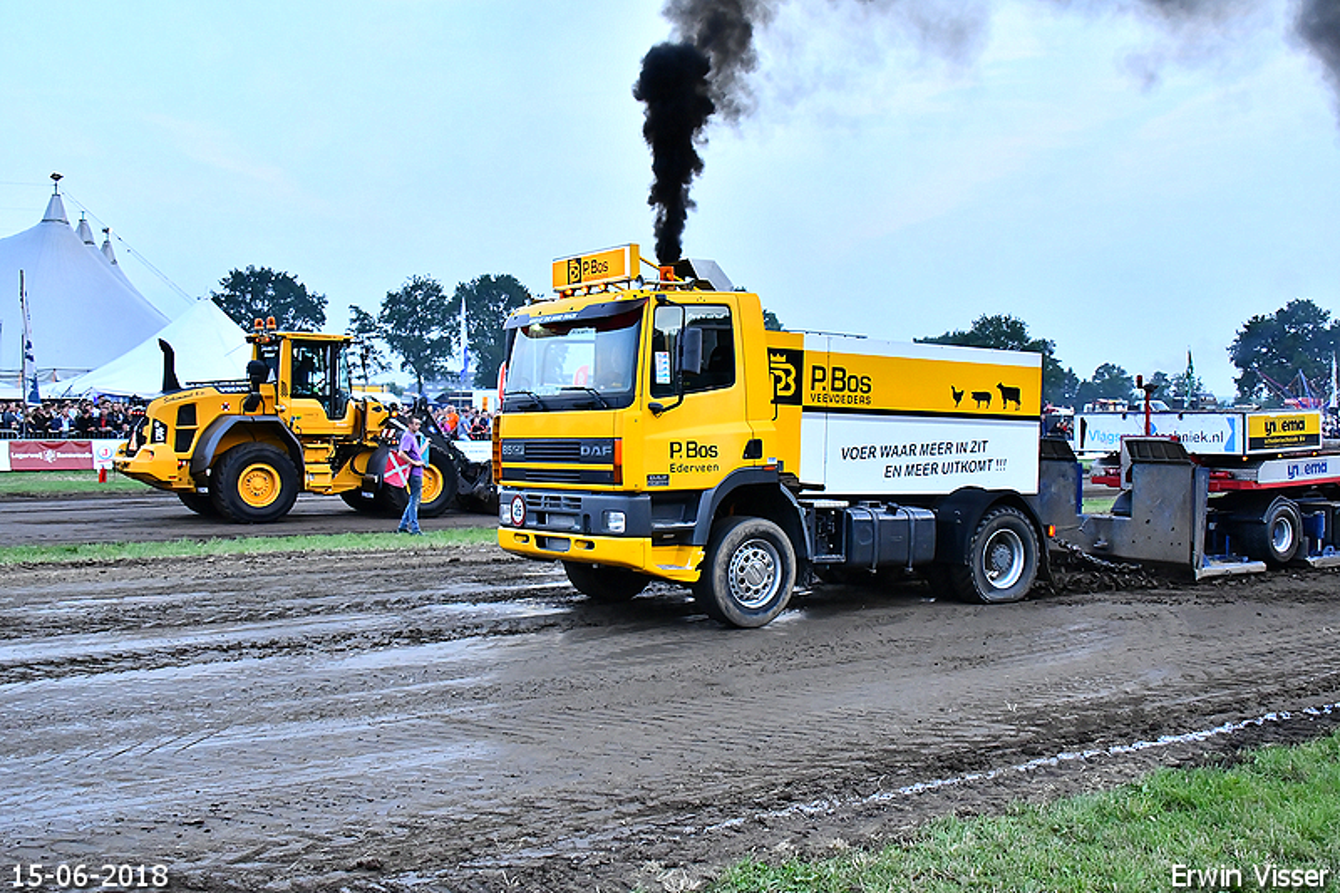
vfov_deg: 35.5
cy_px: 446
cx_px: 670
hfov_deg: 51.3
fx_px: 1395
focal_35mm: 38
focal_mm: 25
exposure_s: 1/400
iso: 1600
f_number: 4
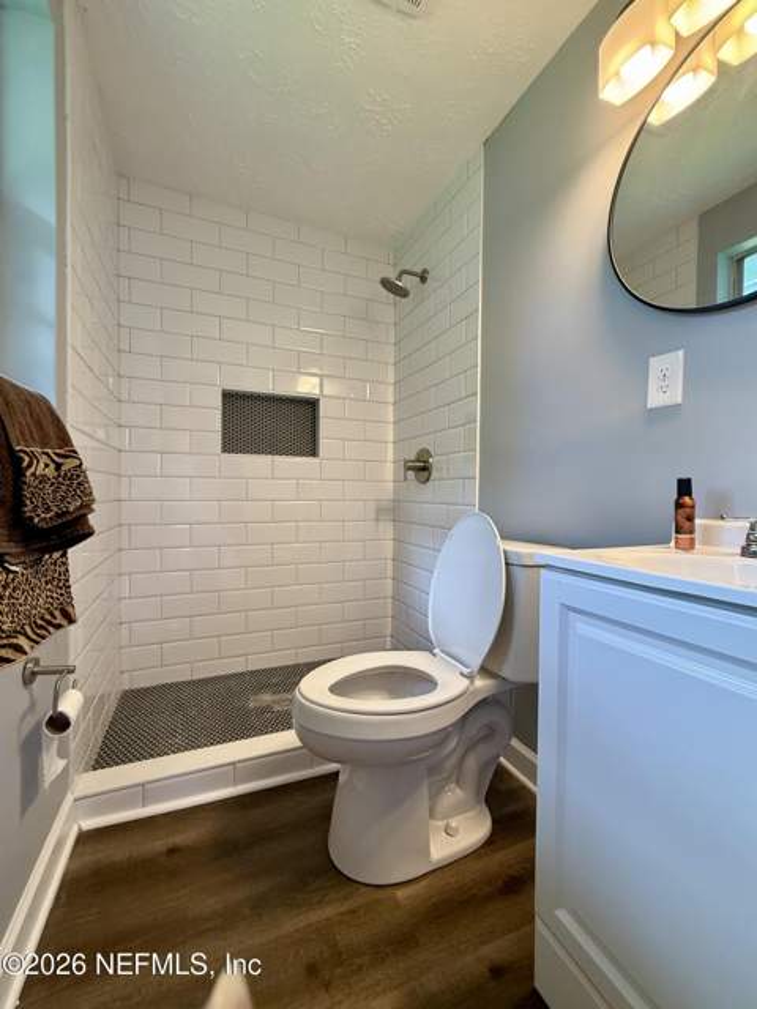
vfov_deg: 102.1
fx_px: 408
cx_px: 378
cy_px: 504
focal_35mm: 14
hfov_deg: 85.7
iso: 160
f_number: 2.2
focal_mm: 2.22
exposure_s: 1/120
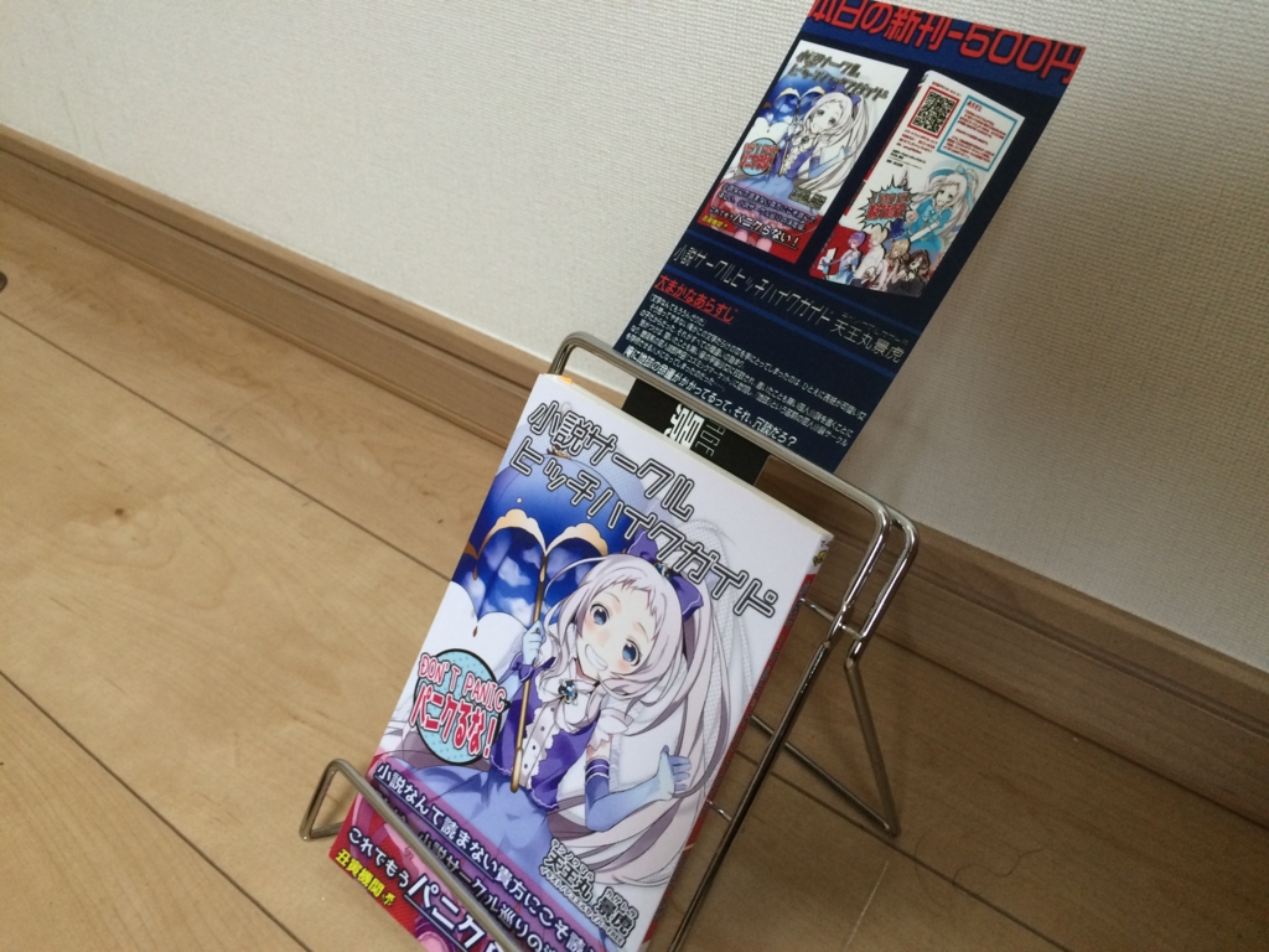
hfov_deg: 61.7
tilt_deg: -37.2
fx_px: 1063
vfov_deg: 48.2
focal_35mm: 29
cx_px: 634
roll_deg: -0.5
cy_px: 476
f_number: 2.2
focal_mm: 4.15
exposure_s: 1/33
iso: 250
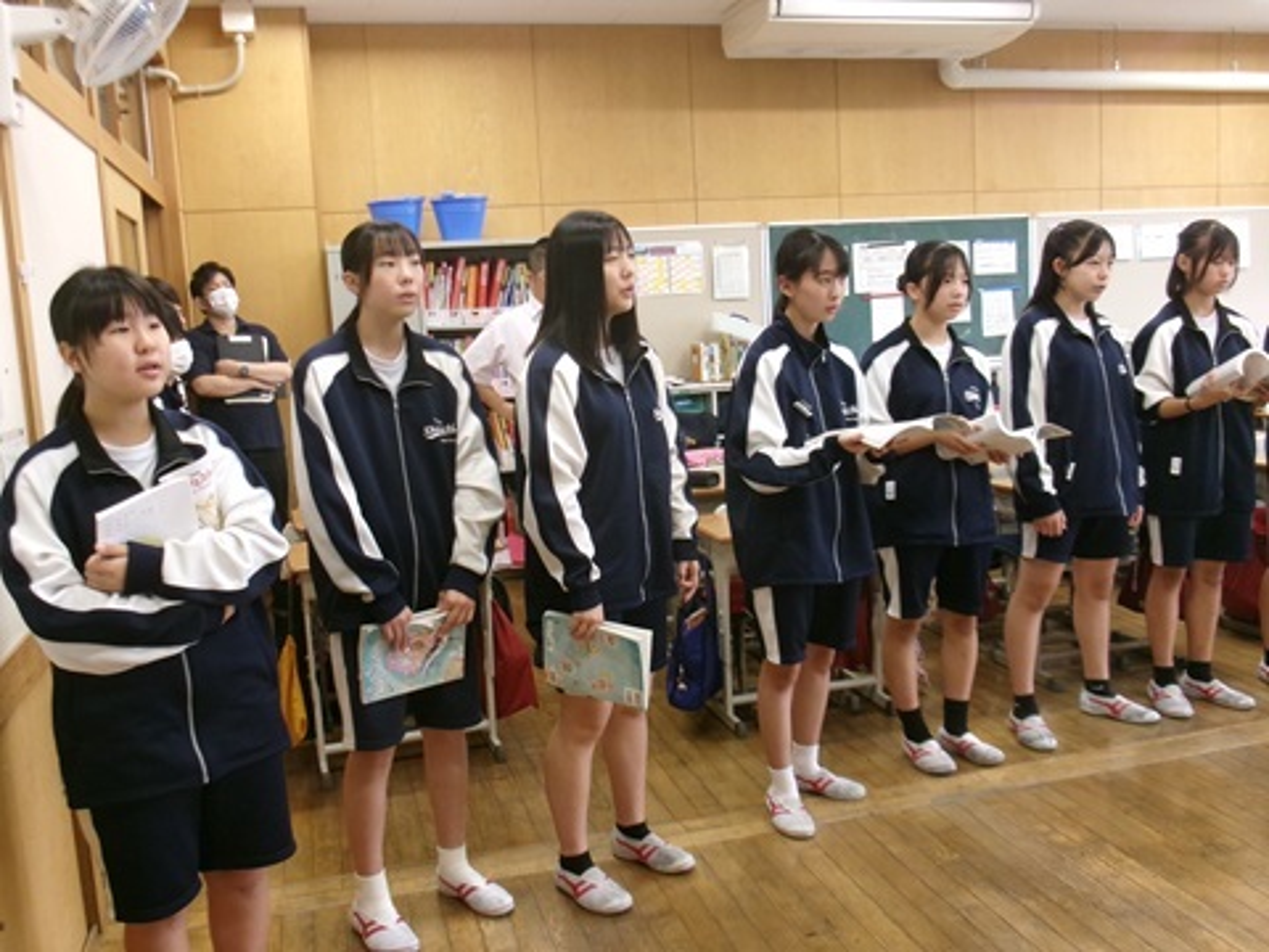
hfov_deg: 51.4
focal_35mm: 36
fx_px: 1320
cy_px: 476
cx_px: 634
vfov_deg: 39.7
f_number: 4.5
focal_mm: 6.4
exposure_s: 1/34
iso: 262
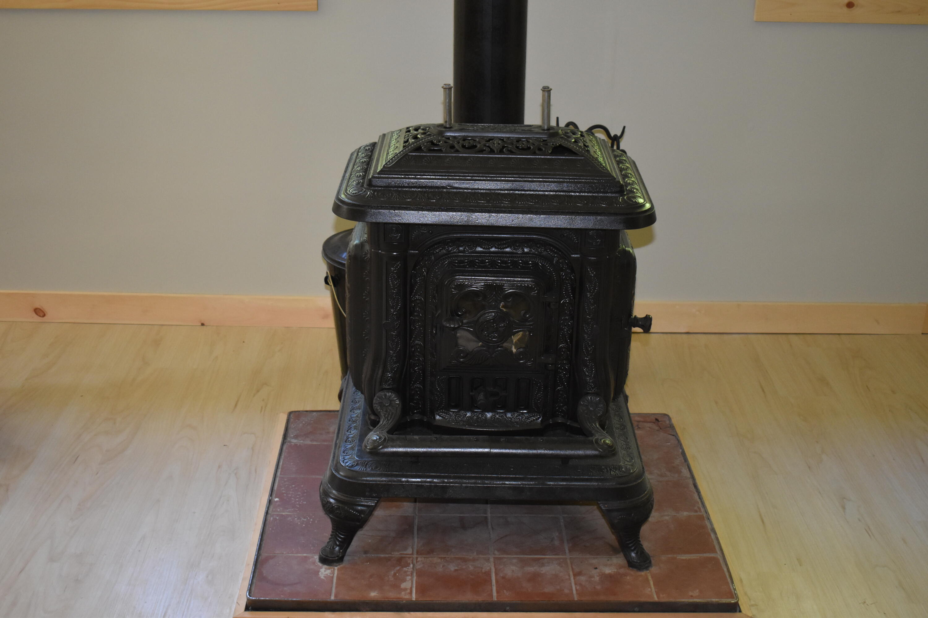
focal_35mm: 48
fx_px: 1237
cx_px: 464
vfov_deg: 28.1
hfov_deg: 41.1
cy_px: 309
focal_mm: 32
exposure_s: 1/60
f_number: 4.5
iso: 1800
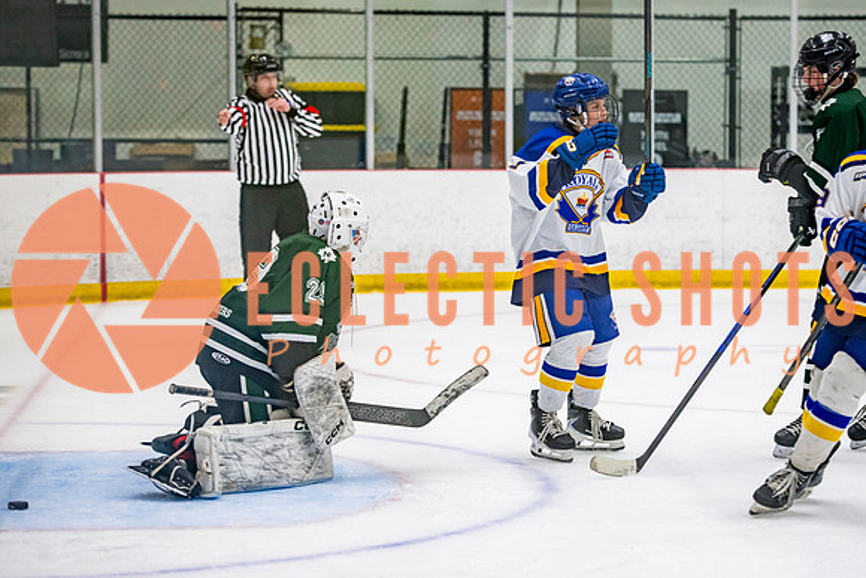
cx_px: 516
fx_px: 2963
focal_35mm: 123
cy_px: 282
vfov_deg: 11.1
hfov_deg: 16.6
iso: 2000
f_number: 3.2
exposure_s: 1/640
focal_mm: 102
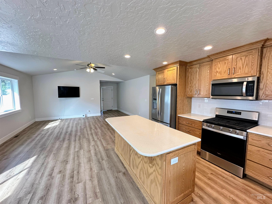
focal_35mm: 14
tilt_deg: -3.7
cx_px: 136
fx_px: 110
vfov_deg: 85.7
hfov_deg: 102.1
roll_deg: -0.9
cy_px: 102
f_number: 2.2
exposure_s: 1/120
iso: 320
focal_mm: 2.22
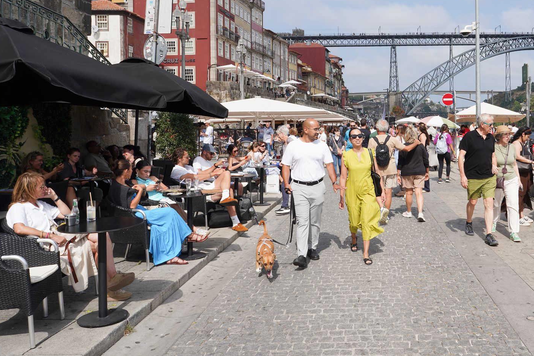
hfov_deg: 54.2
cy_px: 126
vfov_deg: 38.5
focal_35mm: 34
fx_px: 504
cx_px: 374
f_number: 16
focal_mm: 24
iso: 100
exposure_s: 1/100
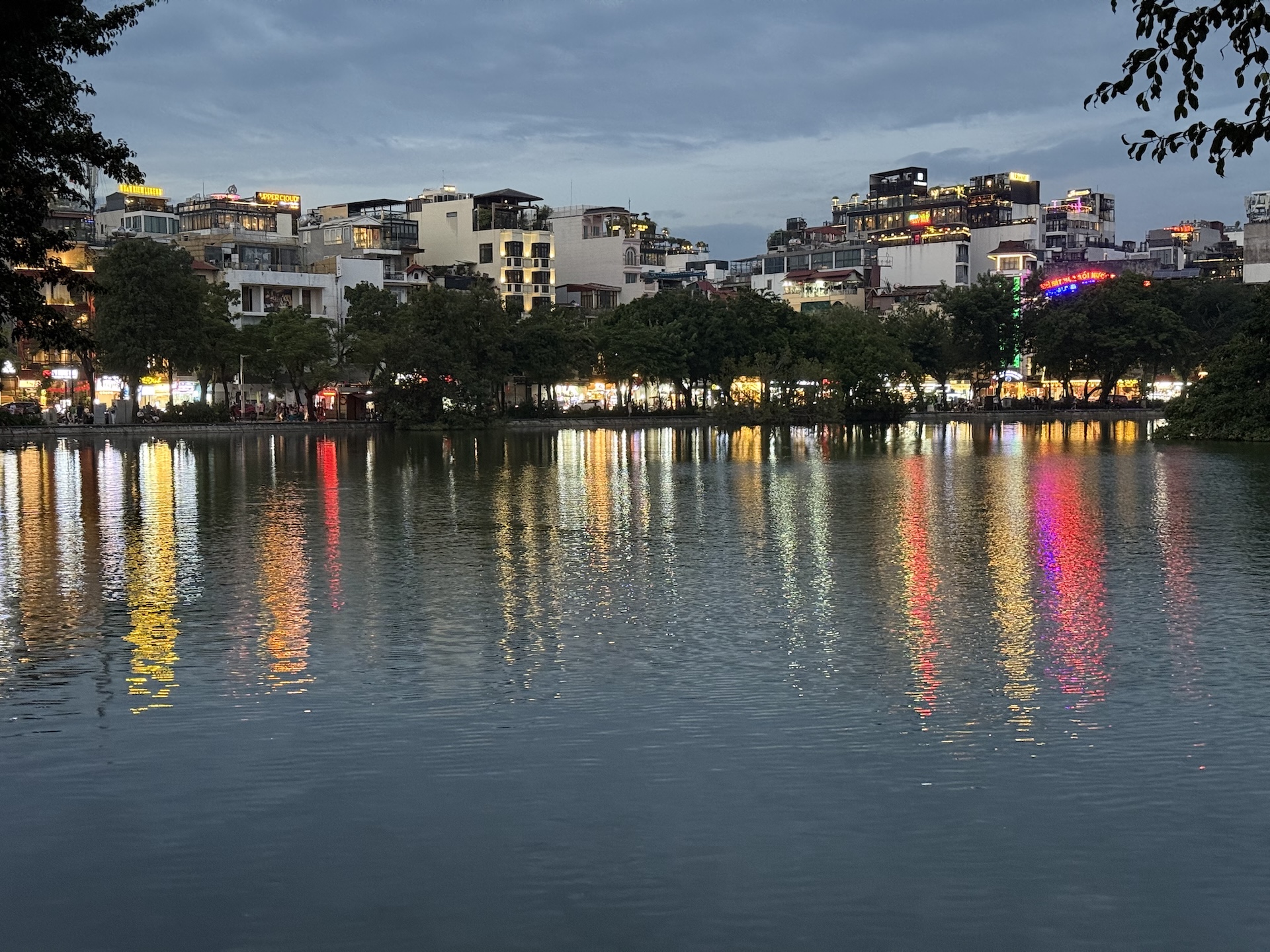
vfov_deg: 30.3
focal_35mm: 48
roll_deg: +0.0
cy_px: 476
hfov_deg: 39.7
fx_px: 1761
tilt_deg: -2.8
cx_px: 635
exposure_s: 1/33
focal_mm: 6.76
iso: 400
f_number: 1.78
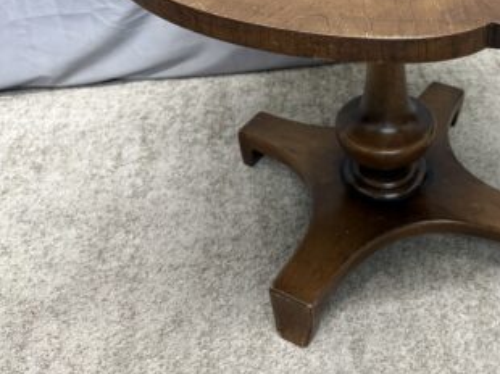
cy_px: 88
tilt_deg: -35.6
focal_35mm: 42
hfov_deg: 43.0
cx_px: 390
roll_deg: -1.4
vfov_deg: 33.5
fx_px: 606
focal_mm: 5.96
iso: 320
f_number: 1.6
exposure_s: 1/60
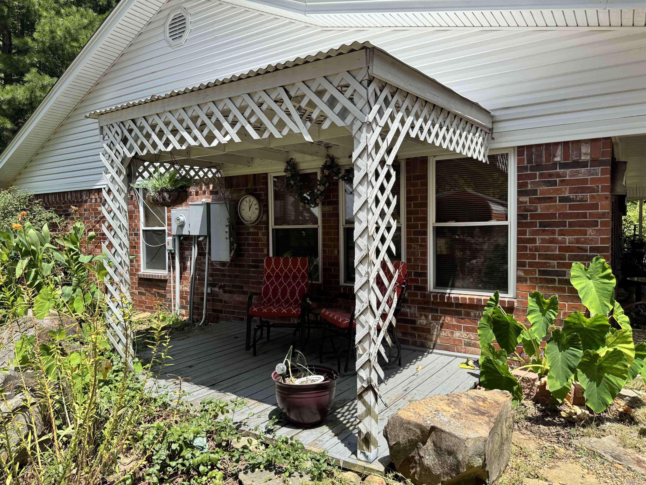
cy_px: 242
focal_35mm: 24
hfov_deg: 71.6
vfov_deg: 56.8
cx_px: 323
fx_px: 448
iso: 80
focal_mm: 6.76
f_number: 1.78
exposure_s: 1/2604
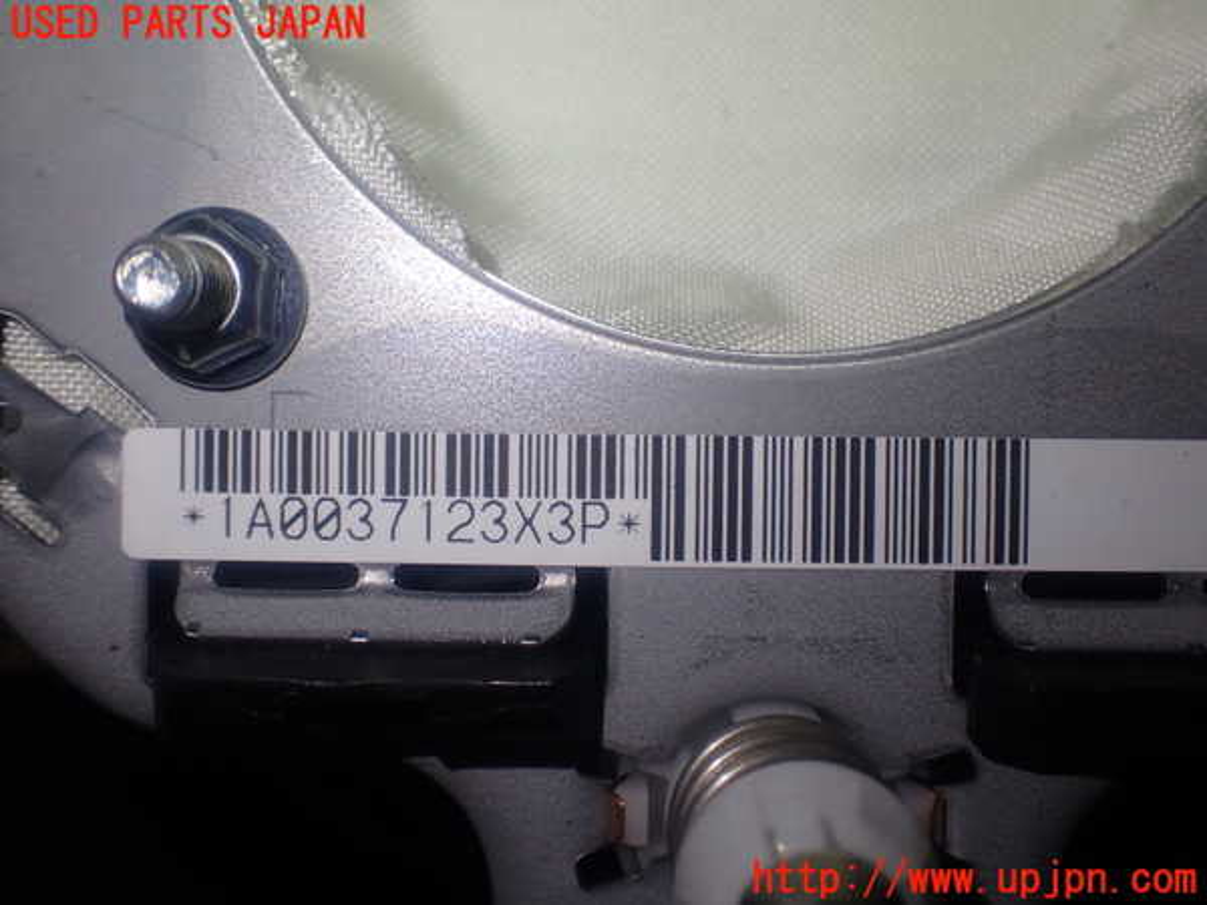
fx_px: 1325
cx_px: 604
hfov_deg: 49.0
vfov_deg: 37.7
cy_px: 452
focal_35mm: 38
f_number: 2.7
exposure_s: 1/80
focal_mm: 6.83
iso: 100
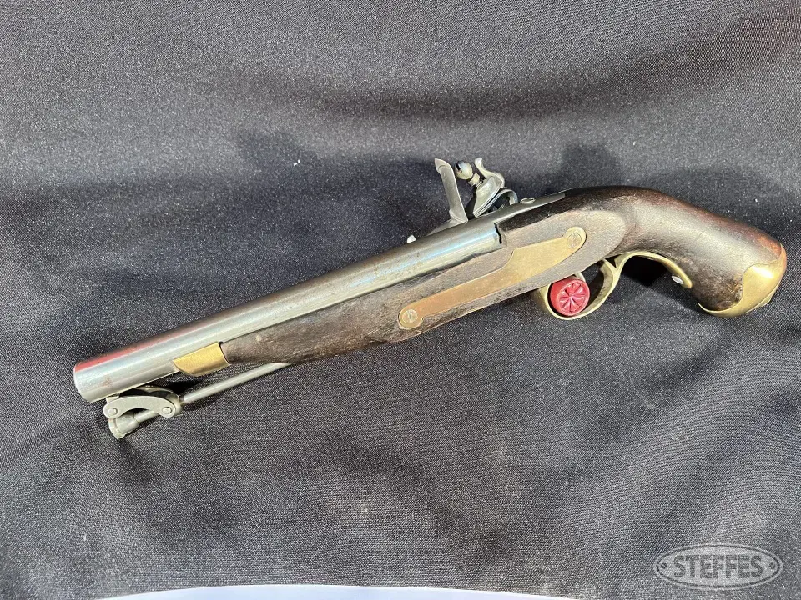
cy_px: 300
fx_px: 602
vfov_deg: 53.1
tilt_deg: -51.3
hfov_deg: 67.3
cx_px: 400
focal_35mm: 26
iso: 160
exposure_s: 1/60
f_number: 1.5
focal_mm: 5.7
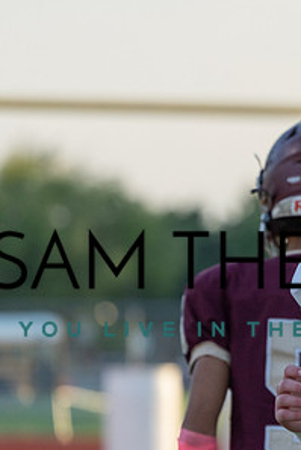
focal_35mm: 601
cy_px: 264
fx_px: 7528
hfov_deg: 2.3
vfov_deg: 3.4
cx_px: 427
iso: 1000
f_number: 7.1
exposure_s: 1/1000
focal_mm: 309
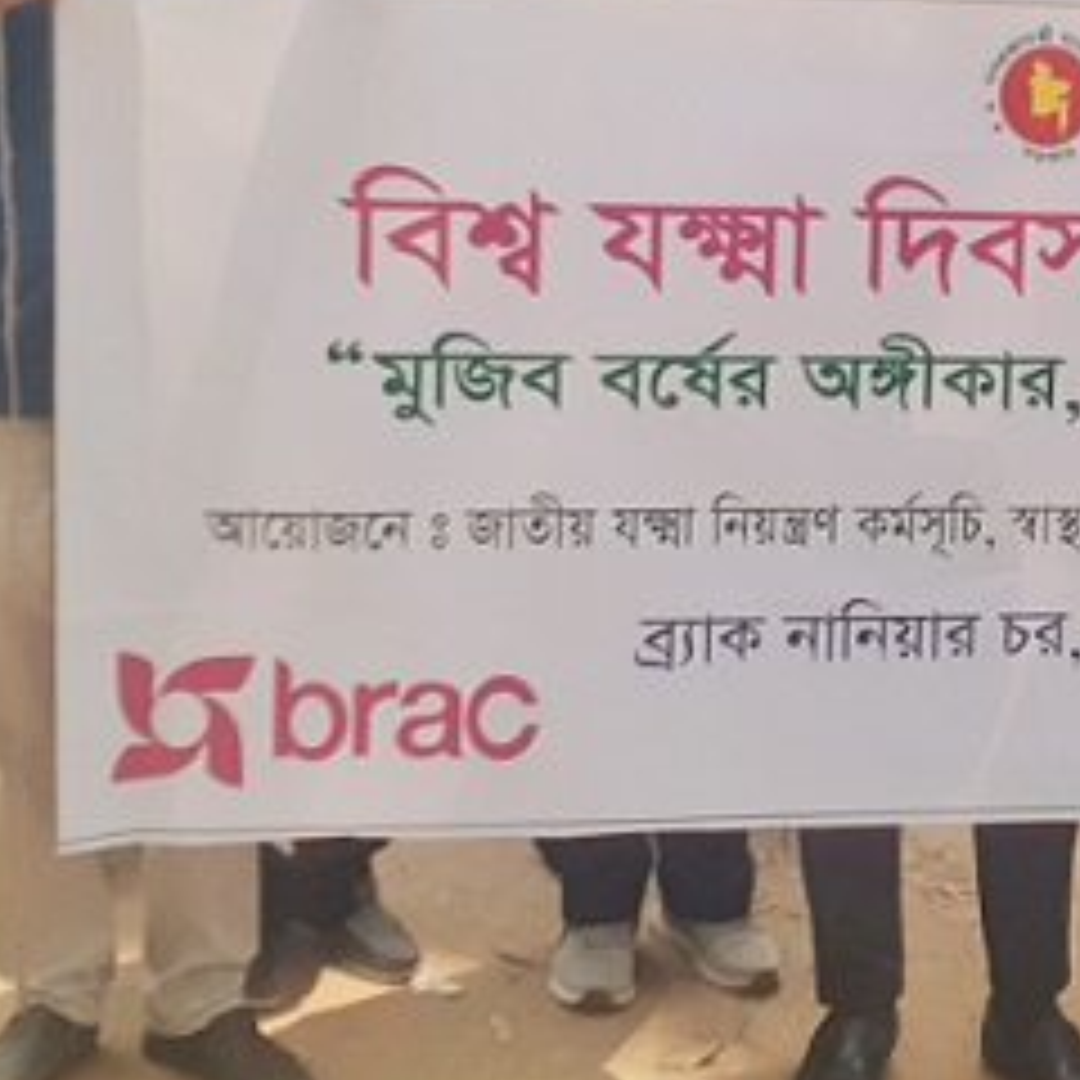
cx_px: 1161
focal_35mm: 79
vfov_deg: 21.6
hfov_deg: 20.9
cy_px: 202
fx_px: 2789
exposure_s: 1/559
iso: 40
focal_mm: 3.6
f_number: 1.9
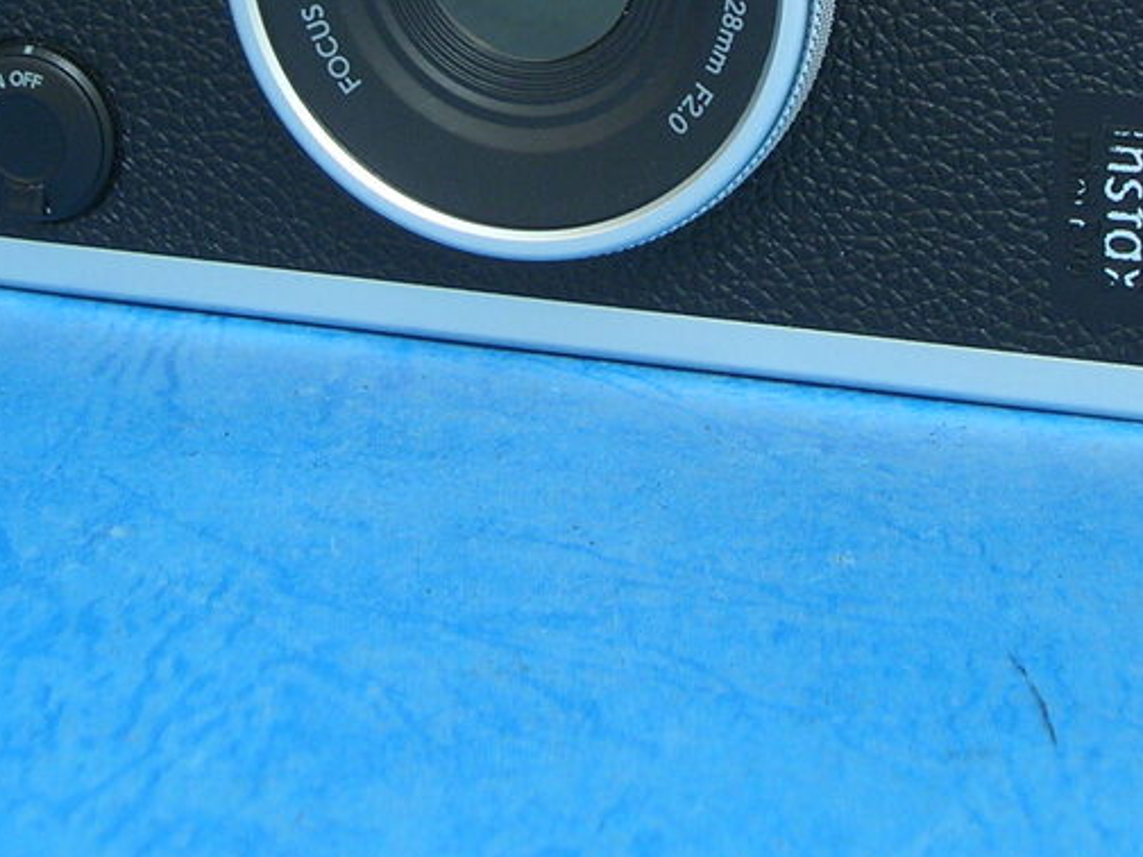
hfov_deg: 16.6
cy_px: -143
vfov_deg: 12.2
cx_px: 585
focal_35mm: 119
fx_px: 3929
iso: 50
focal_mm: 8.4
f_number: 3.3
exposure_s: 1/7.9
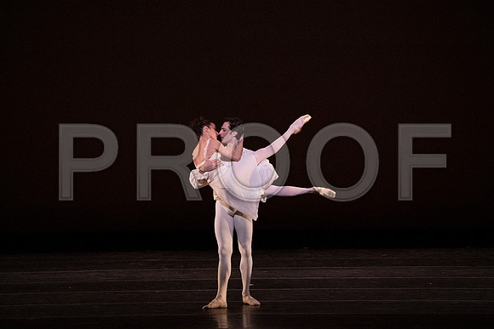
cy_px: 164
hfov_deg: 7.3
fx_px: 3870
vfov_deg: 4.9
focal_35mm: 282
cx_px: 247
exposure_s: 1/400
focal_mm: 282
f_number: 7.1
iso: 20000
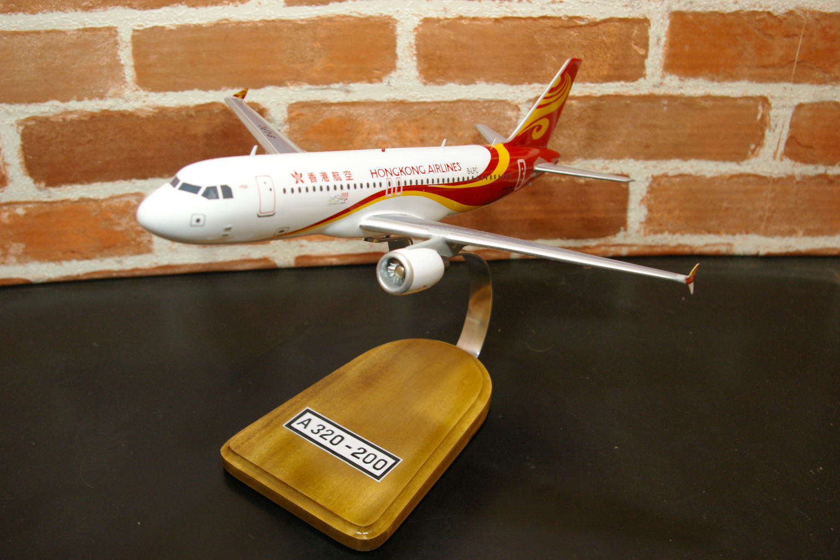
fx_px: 1085
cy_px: 280
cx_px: 420
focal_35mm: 46
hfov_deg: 42.3
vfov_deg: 28.9
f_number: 5.6
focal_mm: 31
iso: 800
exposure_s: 1/30
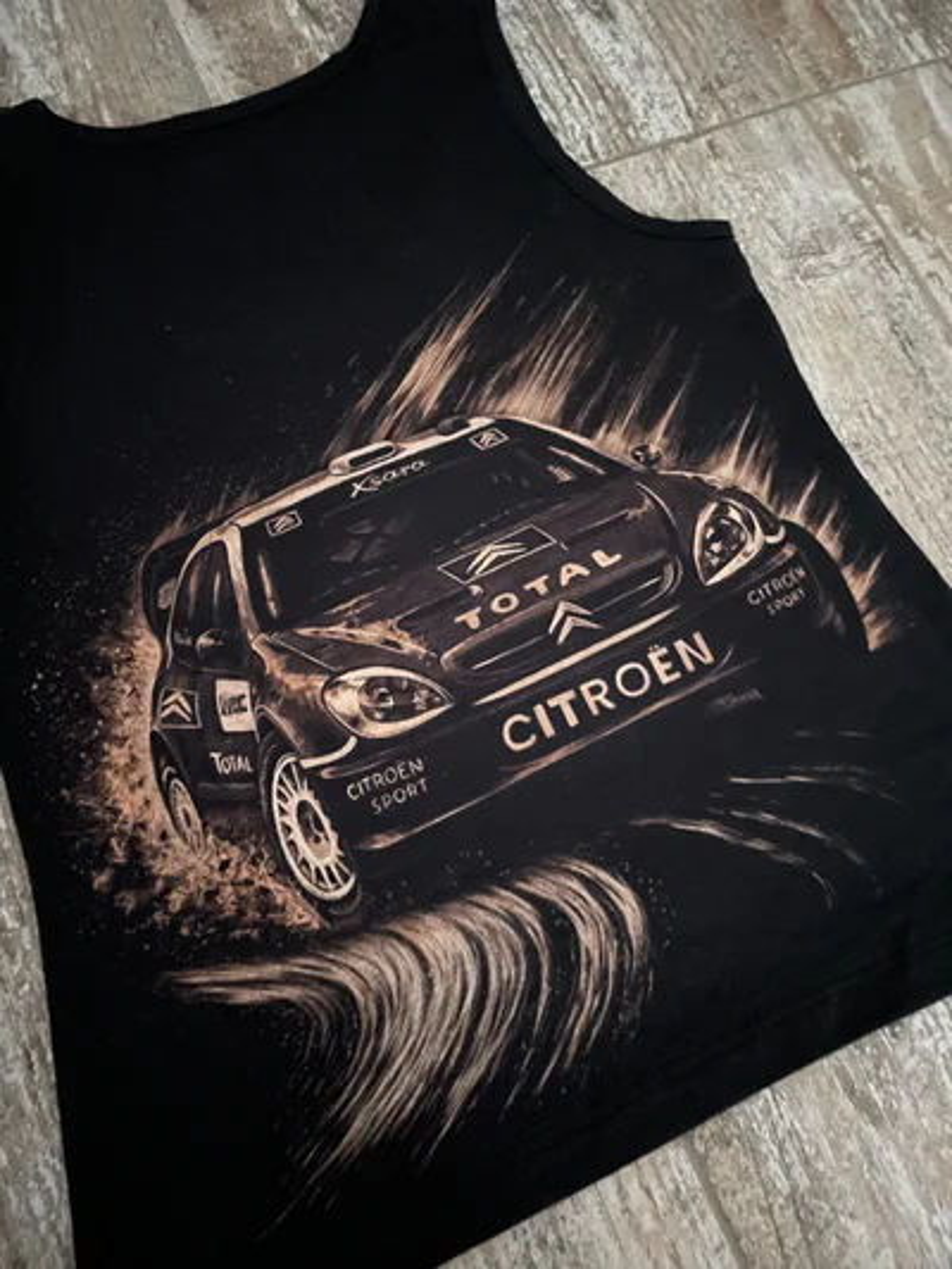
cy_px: 634
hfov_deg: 53.1
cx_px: 476
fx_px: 953
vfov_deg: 67.3
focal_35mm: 26
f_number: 1.6
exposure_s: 1/2
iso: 1000
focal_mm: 4.2
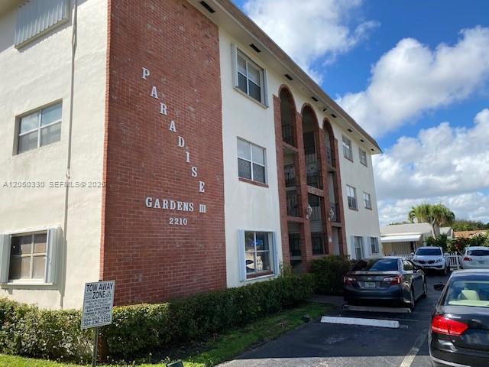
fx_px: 367
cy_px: 184
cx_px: 244
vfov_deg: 53.1
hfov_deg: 67.3
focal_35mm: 26
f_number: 1.8
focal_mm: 4.25
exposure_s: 1/2817
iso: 32
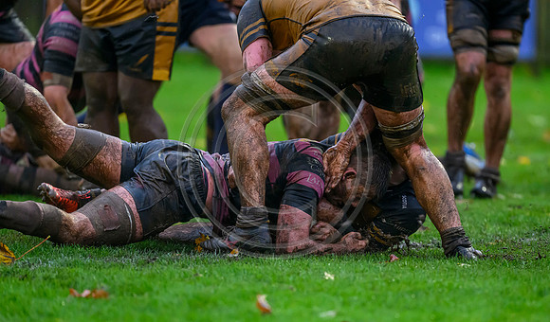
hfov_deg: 4.3
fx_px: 7245
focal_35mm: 492
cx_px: 325
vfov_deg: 2.5
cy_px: 214
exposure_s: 1/1250
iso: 5000
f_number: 3.2
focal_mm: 400
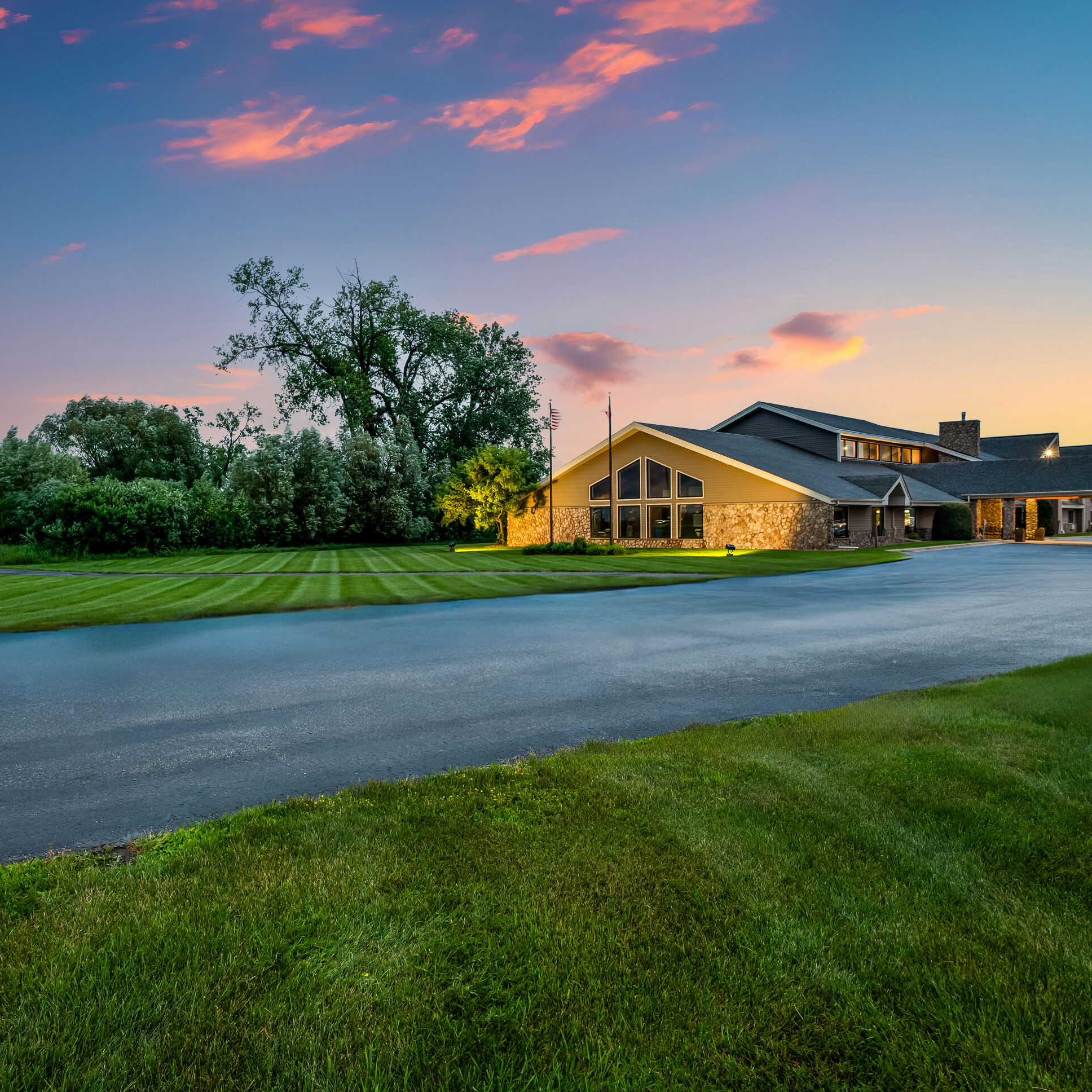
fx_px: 916
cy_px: 536
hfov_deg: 61.2
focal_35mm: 26
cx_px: 451
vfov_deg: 61.6
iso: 400
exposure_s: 1
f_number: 8
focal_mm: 19.5
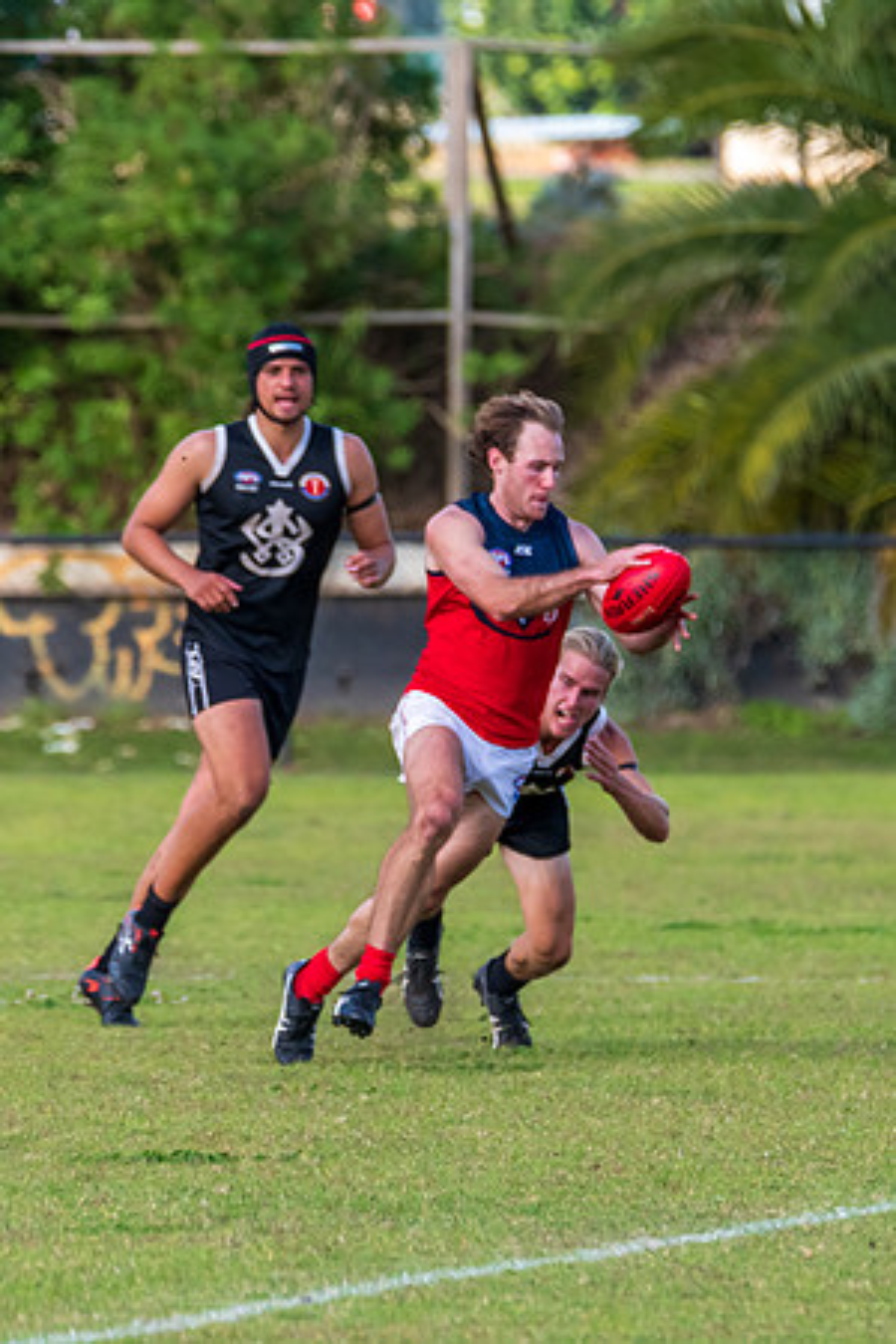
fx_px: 30915
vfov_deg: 2.5
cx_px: 611
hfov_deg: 1.7
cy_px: 712
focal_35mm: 828
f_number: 6
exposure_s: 1/1250
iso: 800
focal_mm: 450
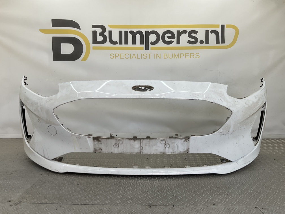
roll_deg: -0.8
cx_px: 142
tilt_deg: -8.4
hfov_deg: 61.7
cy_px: 107
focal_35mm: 29
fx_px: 239
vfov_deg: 48.2
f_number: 1.8
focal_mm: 3
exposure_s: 1/259
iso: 16
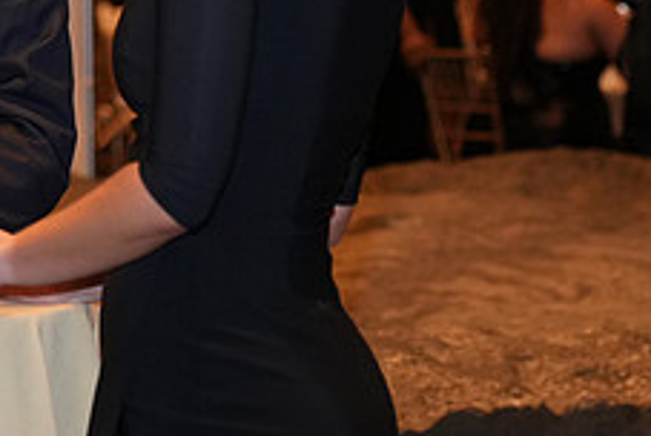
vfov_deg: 5.1
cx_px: -161
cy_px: -105
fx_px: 4853
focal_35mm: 268
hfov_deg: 7.6
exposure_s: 1/125
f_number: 2.8
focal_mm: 70
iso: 1600
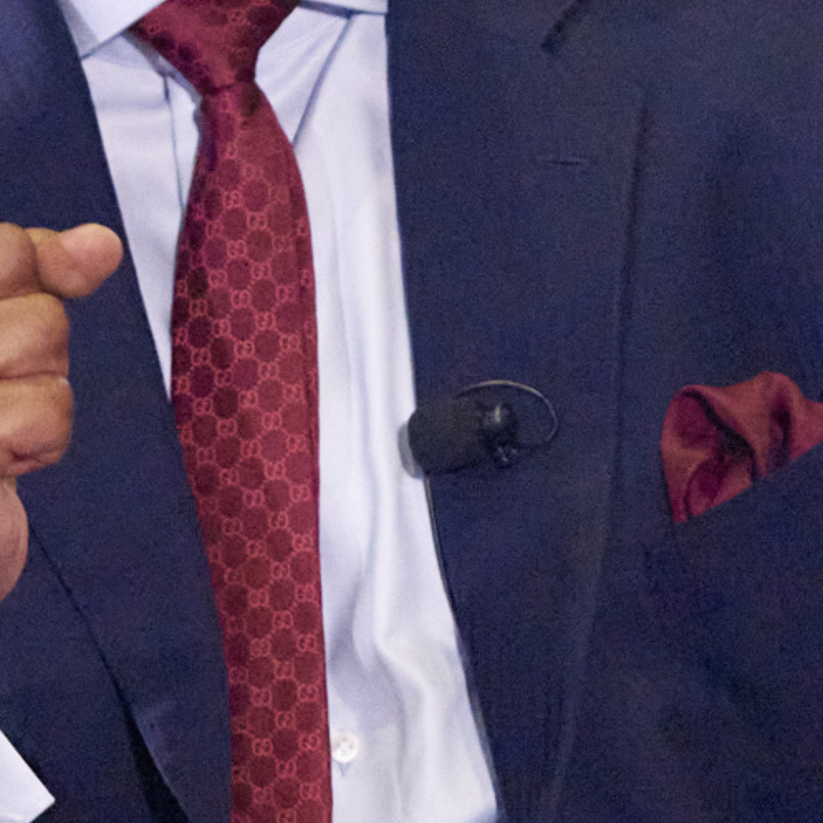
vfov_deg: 2.4
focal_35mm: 745
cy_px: 330
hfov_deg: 2.4
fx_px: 20039
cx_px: 469
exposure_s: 1/400
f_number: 2.8
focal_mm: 170
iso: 10000
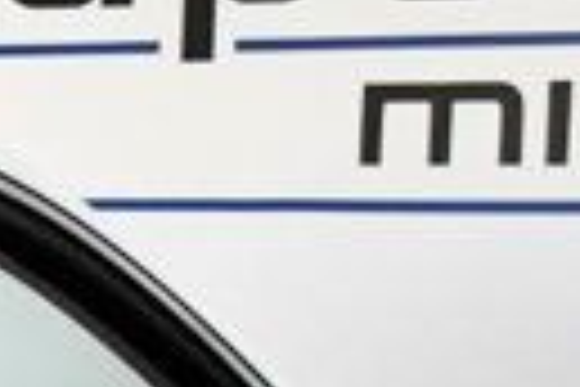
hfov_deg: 7.3
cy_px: 846
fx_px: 4205
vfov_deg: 5.1
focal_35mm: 261
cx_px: -944
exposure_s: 1/1250
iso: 2500
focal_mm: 22
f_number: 4.5
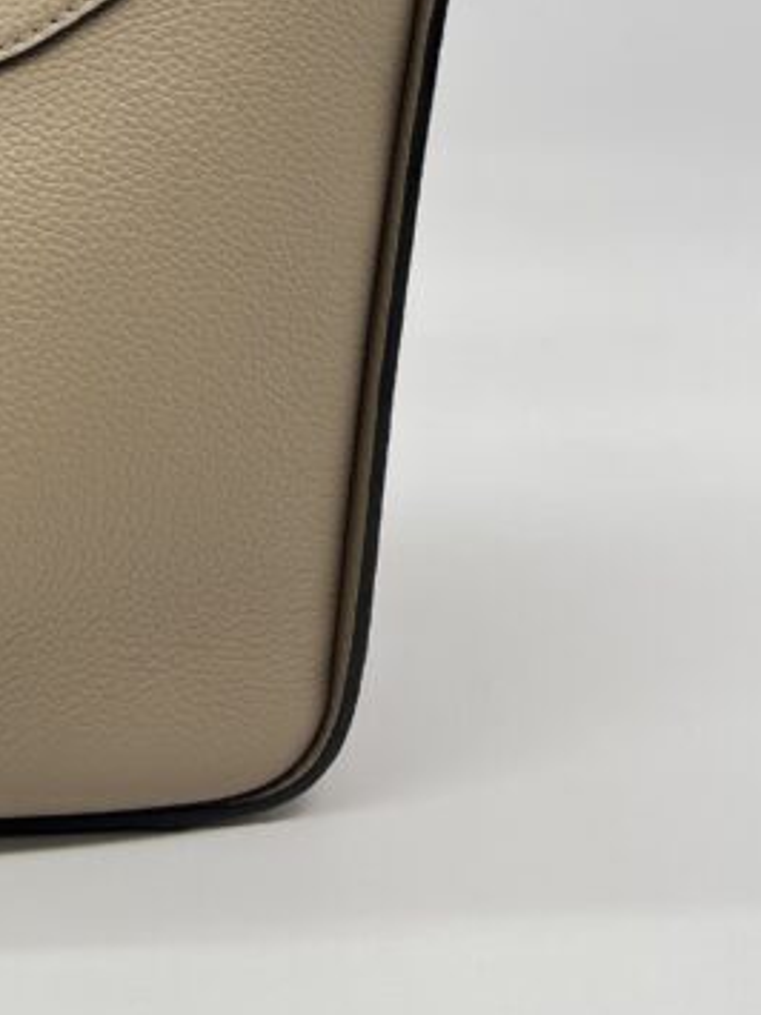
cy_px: 40
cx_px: -192
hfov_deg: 18.4
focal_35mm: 75
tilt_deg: -8.9
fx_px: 2200
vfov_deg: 25.0
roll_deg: +0.8
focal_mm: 5.7
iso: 32
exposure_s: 1/111
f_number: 1.5
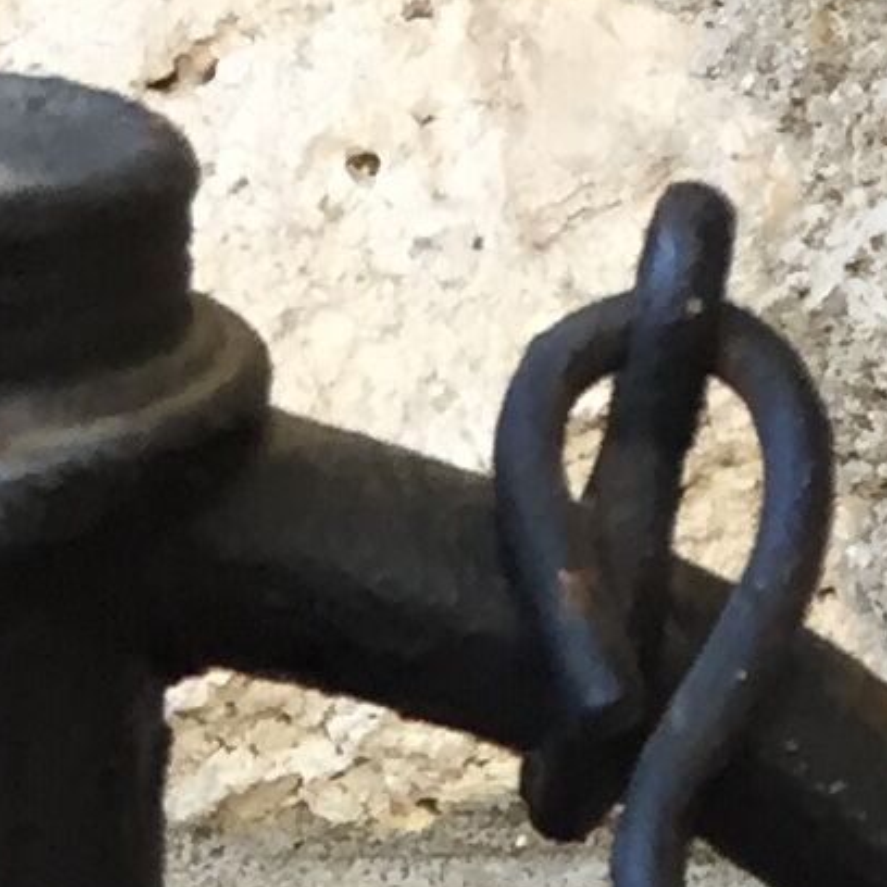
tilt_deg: -26.8
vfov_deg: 7.6
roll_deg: -0.8
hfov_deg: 8.5
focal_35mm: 205
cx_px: 376
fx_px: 5943
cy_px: 2515
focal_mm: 4.15
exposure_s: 1/33
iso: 32
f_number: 2.2
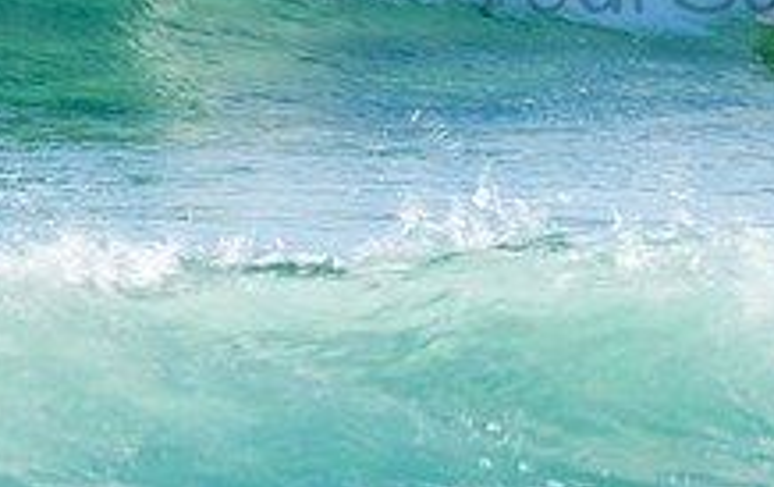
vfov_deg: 0.8
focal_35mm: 1624
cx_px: 831
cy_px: -69
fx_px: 34310
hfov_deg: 1.3
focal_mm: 400
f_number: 18
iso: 100
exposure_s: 1/50
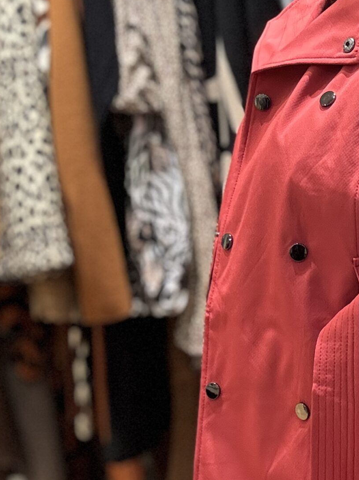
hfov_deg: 19.7
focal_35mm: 71
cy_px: 228
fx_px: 982
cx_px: 409
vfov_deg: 27.4
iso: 250
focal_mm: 2.69
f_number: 1.9
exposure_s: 1/50
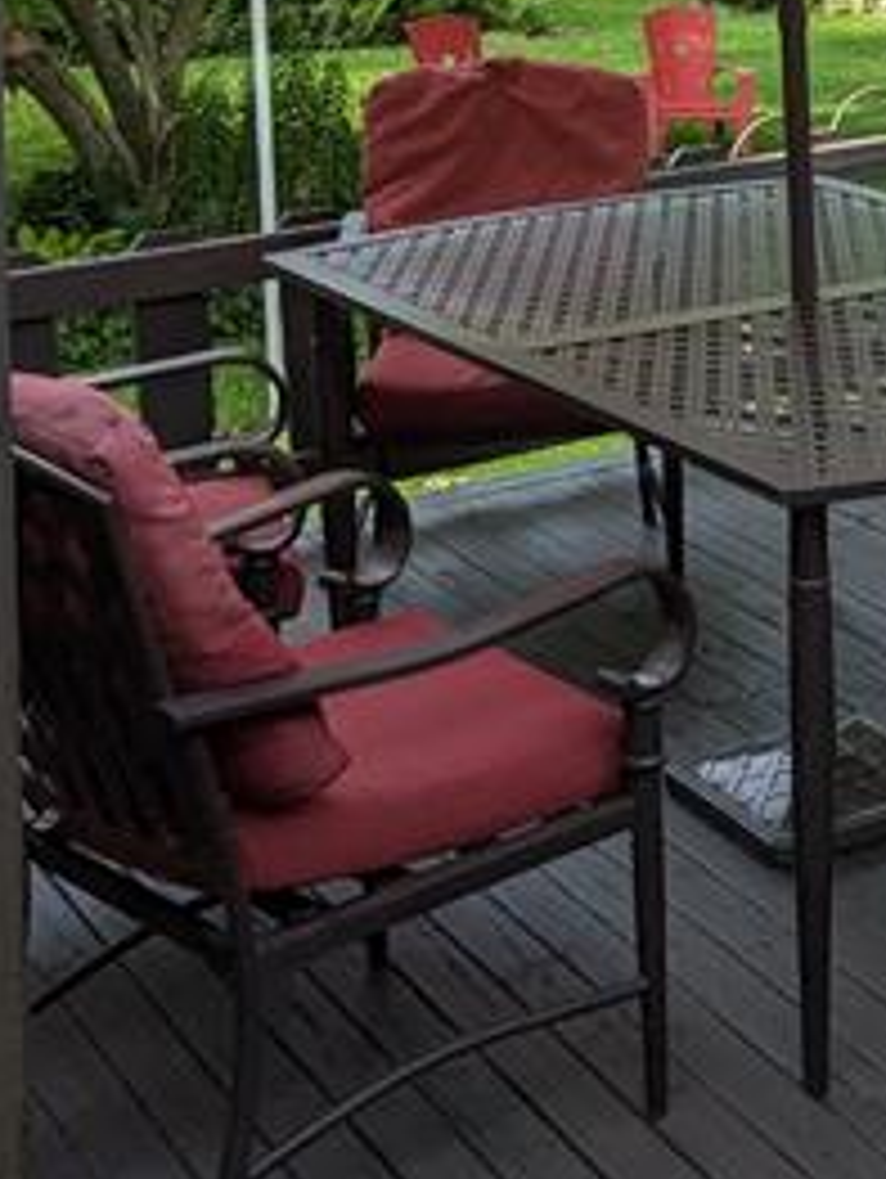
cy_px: 0
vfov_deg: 23.6
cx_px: 958
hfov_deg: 18.1
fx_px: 2692
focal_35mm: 79
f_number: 1.73
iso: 50
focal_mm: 4.38
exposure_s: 1/1560
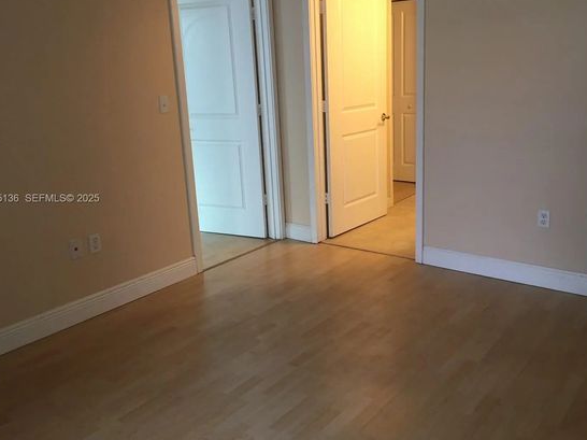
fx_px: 576
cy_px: 199
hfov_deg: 53.9
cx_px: 310
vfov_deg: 41.7
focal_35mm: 34
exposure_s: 1/15
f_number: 2.2
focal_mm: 4.15
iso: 50
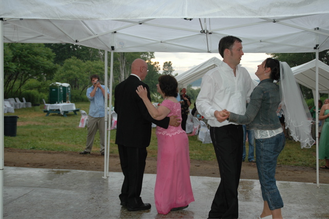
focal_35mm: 44
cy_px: 110
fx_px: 397
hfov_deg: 45.0
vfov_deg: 30.8
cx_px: 164
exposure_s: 1/125
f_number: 4
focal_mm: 29
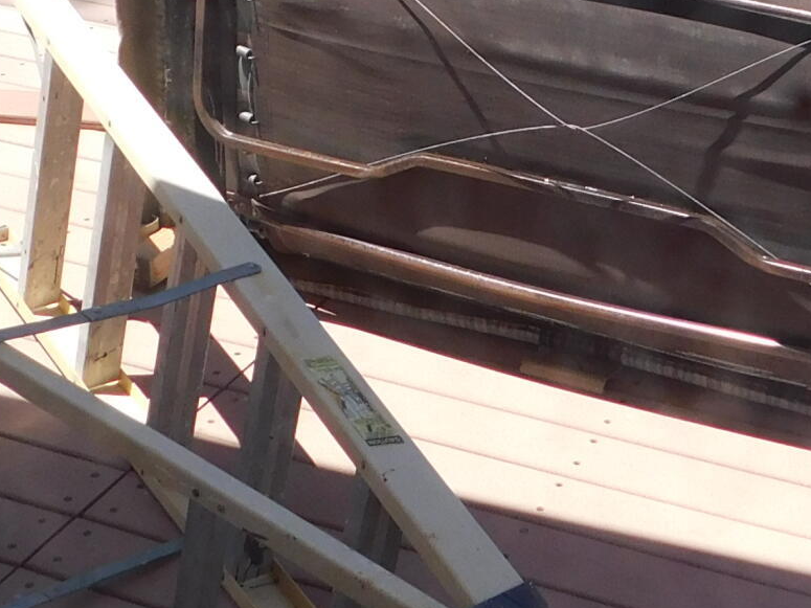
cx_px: 533
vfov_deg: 16.0
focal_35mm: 89
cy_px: -118
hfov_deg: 21.9
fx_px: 2085
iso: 125
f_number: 3
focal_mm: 4
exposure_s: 1/1000
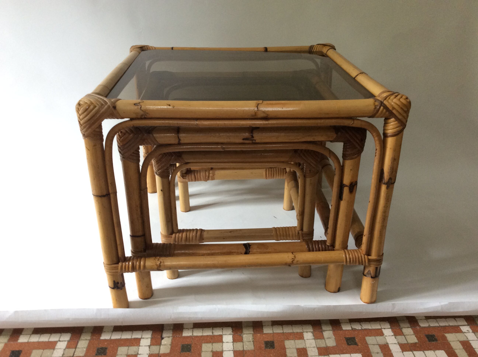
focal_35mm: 32
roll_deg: +2.2
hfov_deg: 56.9
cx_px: 239
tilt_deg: -28.8
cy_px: 178
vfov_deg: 44.1
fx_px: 441
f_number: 2.4
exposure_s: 1/25
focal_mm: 3.3
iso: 80
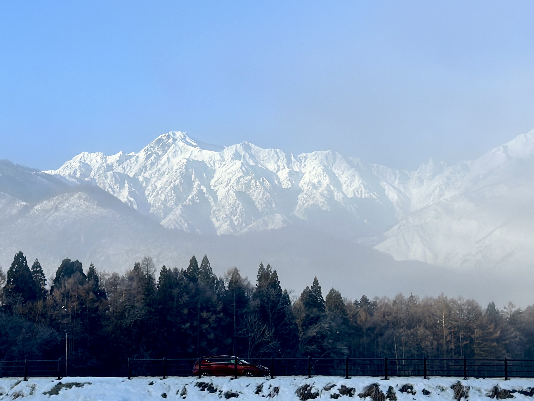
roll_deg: -0.1
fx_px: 1342
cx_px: 213
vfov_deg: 16.9
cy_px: 104
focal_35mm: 87
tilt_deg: +13.4
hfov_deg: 22.5
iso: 100
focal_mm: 6.86
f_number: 1.78
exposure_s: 1/3597
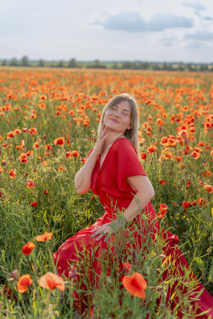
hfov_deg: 20.0
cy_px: 160
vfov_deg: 29.7
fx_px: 603
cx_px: 106
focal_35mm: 68
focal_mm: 68
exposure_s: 1/800
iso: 125
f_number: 3.2
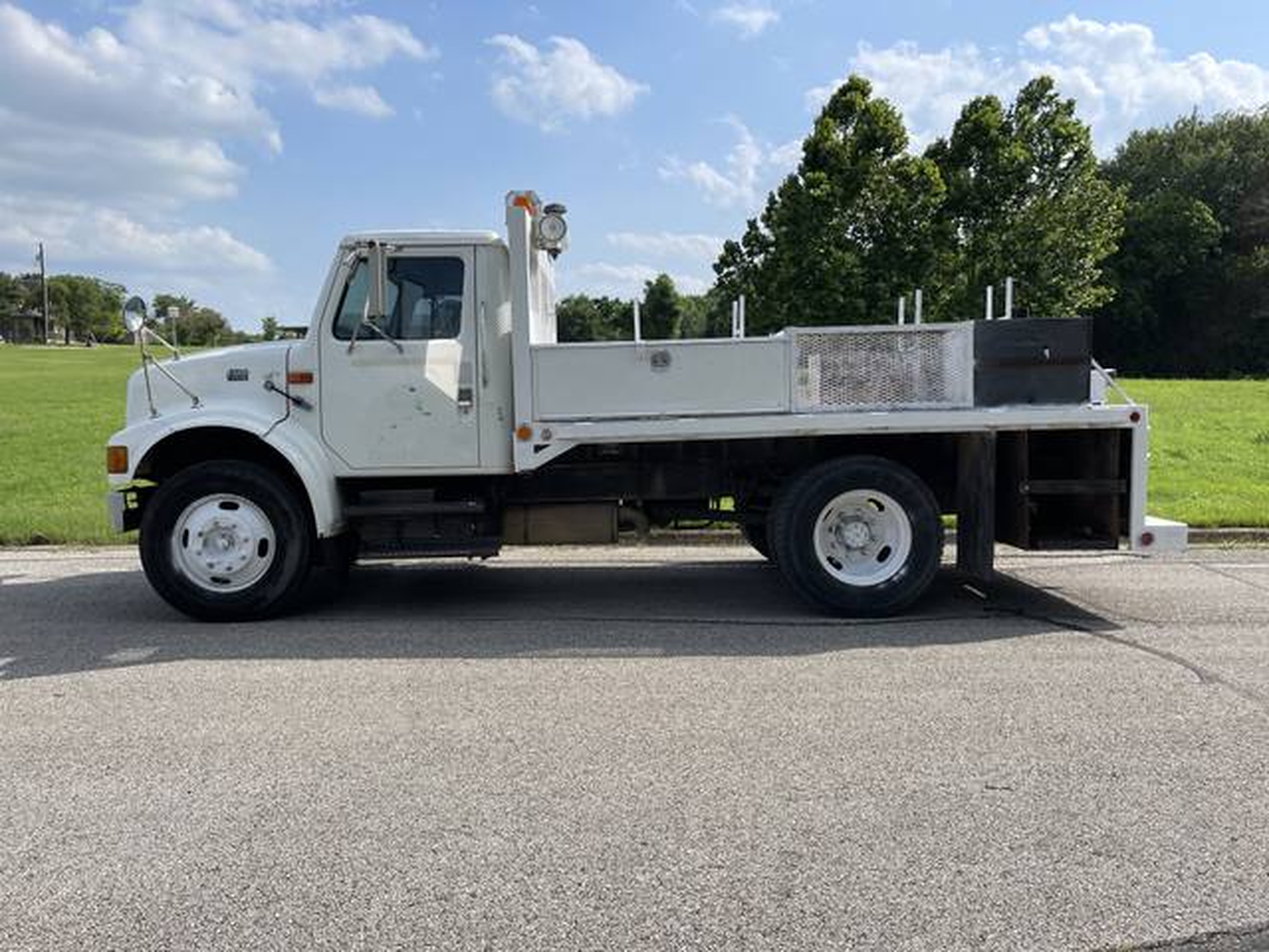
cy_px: 476
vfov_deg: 53.1
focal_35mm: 26
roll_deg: -1.1
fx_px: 953
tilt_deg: -7.0
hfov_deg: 67.3
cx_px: 634
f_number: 1.6
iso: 32
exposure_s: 1/4202
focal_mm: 5.1
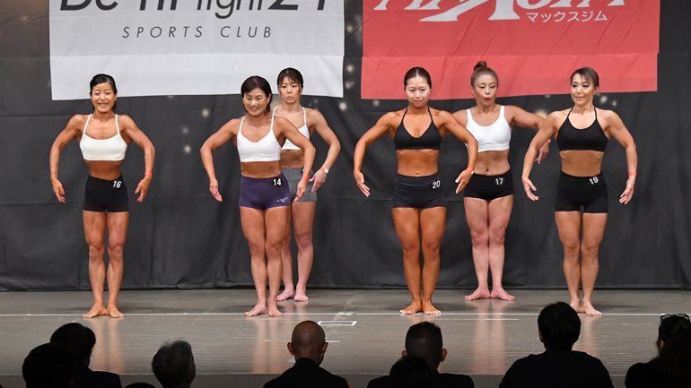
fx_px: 2895
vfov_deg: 7.7
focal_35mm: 158
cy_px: 219
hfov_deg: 13.6
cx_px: 344
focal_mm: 100
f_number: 5.6
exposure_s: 1/400
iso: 5000
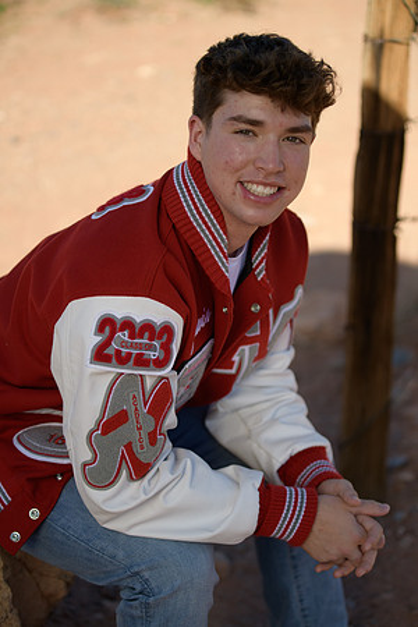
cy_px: 314
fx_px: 1219
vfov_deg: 28.8
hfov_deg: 19.5
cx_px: 209
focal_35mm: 70
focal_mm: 70
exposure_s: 1/3200
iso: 200
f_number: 2.8
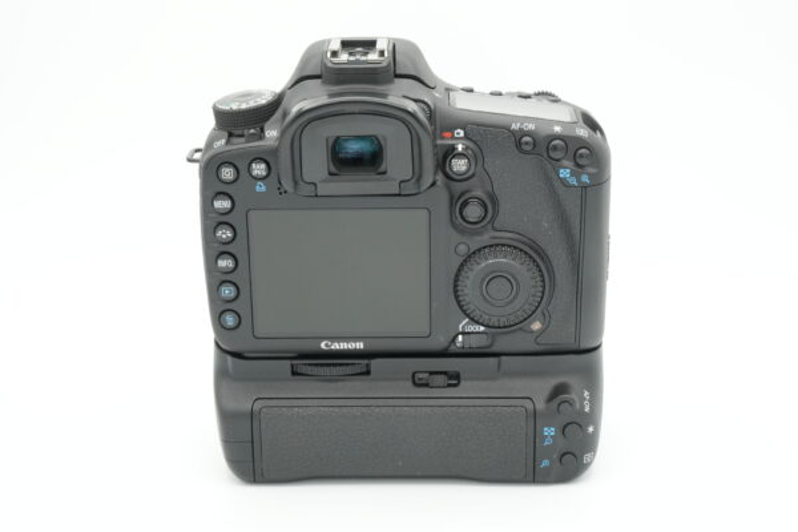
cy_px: 266
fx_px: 1430
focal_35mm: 64
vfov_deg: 21.1
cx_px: 399
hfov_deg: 31.2
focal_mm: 43
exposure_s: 1/80
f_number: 14
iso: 800
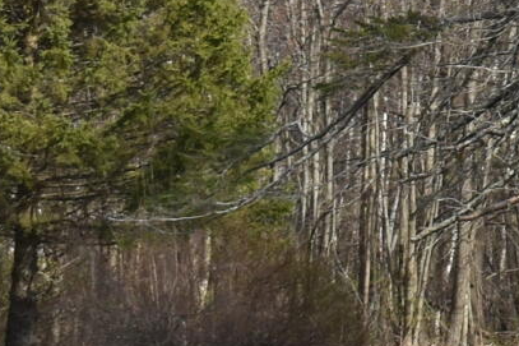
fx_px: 4784
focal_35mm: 332
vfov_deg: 4.1
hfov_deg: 5.8
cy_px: -383
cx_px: 1589
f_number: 9
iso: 100
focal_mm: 30
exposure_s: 1/320
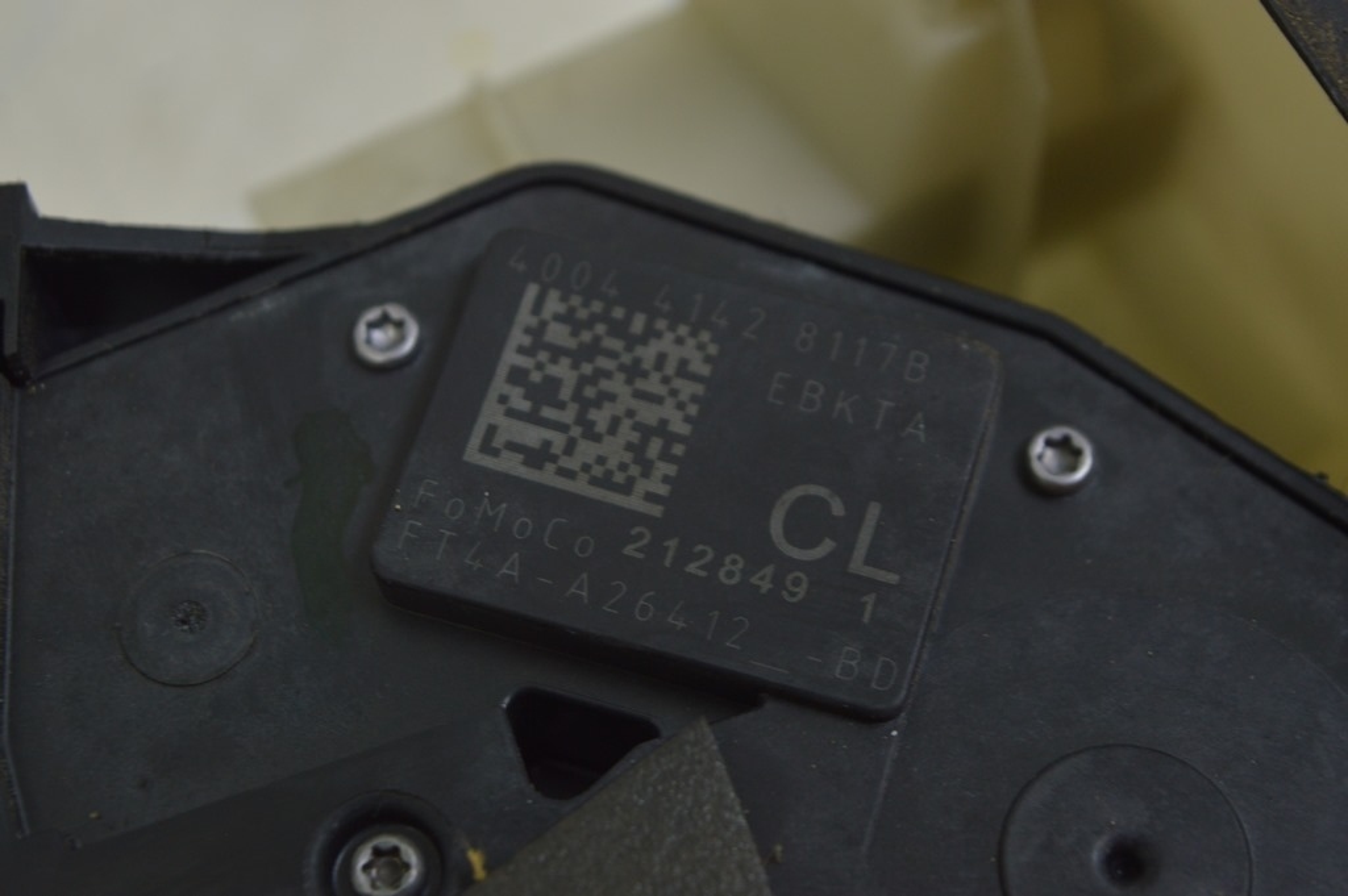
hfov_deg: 28.1
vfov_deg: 18.9
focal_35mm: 72
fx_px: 2694
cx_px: 674
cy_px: 448
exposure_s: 1/25
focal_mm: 48
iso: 400
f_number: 5.6
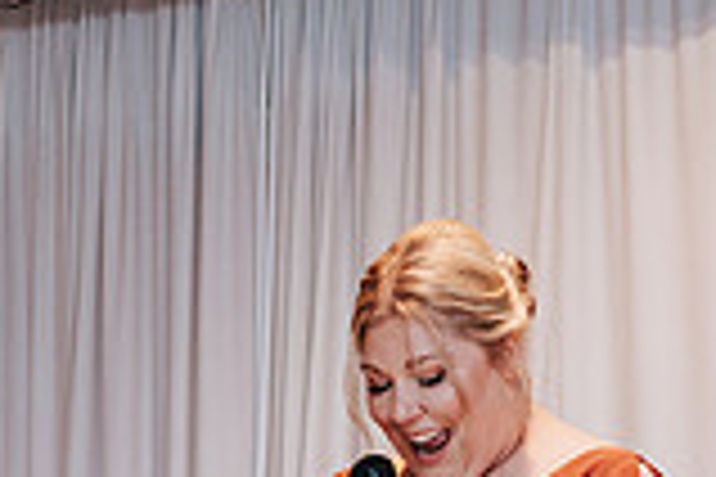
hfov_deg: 12.8
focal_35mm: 161
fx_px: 3202
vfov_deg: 8.5
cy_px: 485
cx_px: 392
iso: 1000
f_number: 2.8
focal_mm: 35
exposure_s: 1/160
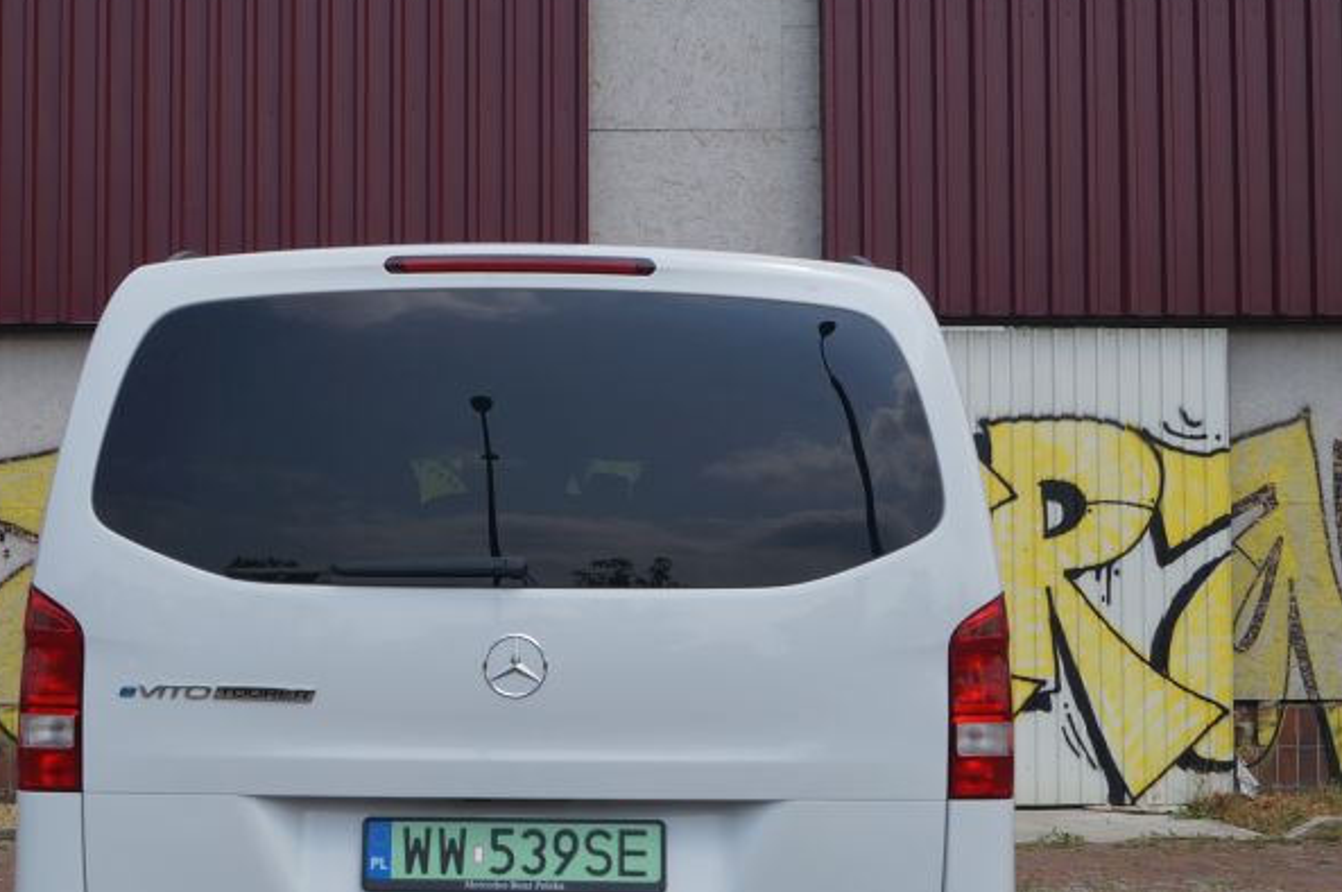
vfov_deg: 23.6
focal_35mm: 57
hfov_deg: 34.9
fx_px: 2122
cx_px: 509
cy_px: 591
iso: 100
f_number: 8
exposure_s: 1/400
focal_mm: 22
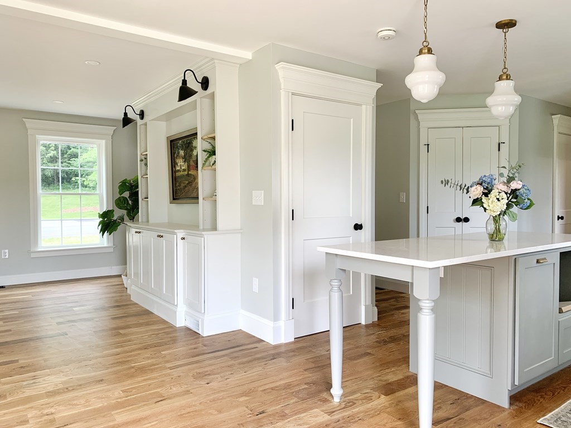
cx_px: 286
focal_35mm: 26
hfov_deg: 67.3
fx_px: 429
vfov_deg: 53.1
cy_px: 214
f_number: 1.8
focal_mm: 4.25
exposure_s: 1/120
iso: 50
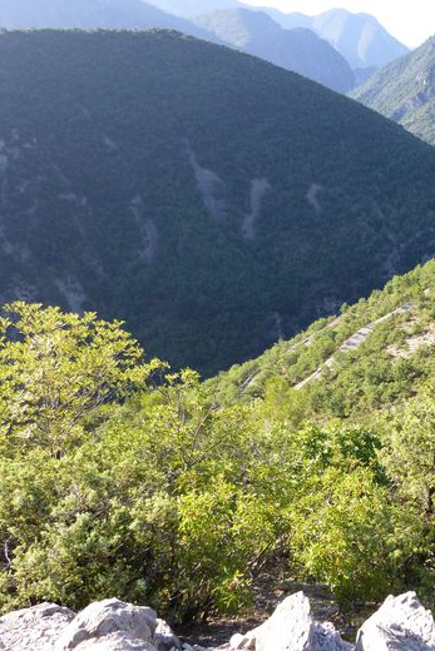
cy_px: 324
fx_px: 634
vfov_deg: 54.4
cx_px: 414
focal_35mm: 35
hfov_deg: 35.1
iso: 100
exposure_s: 1/250
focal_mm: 4.5
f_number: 3.1
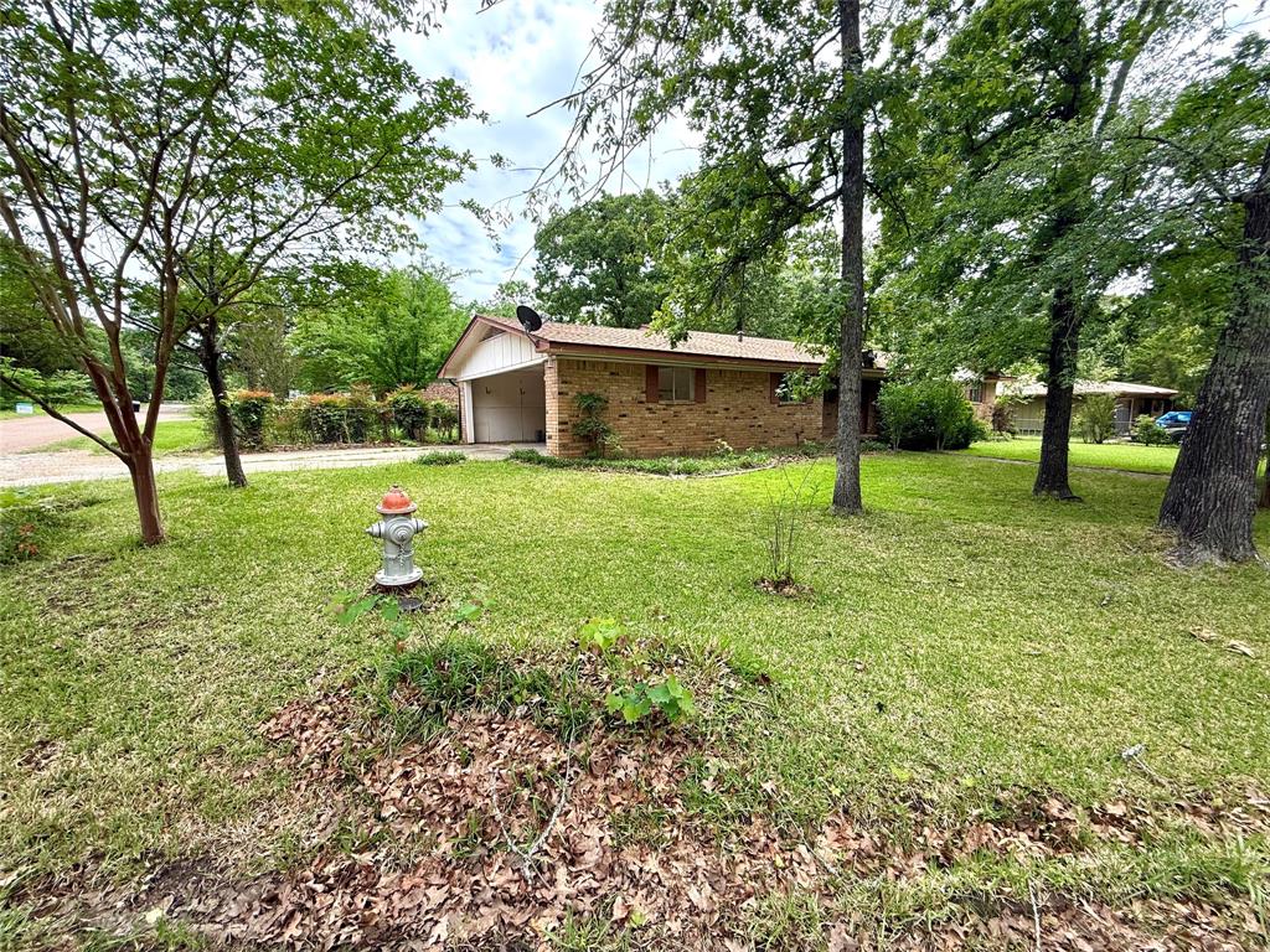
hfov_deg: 102.1
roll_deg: +0.8
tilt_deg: -7.0
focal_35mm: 14
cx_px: 635
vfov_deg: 85.7
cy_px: 476
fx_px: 514
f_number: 2.2
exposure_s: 1/590
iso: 64
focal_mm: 2.22
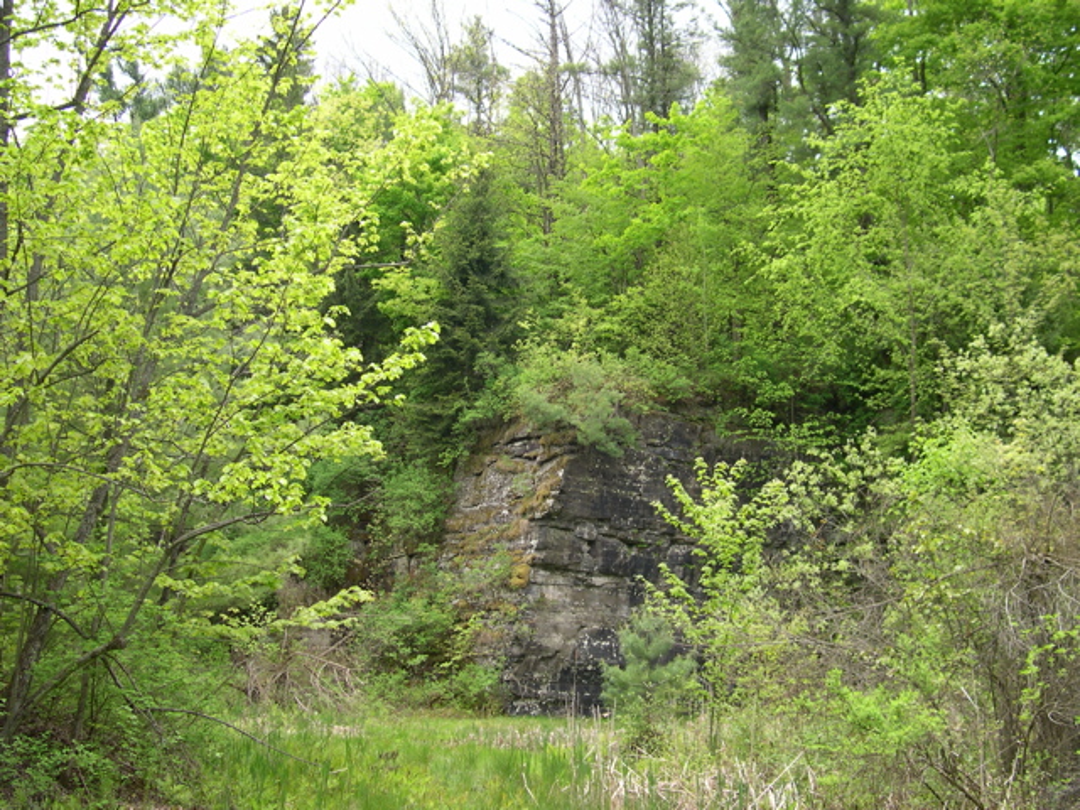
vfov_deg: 37.7
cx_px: 540
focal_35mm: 38
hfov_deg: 49.0
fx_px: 1186
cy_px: 405
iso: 100
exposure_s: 1/168
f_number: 2.8
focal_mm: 8
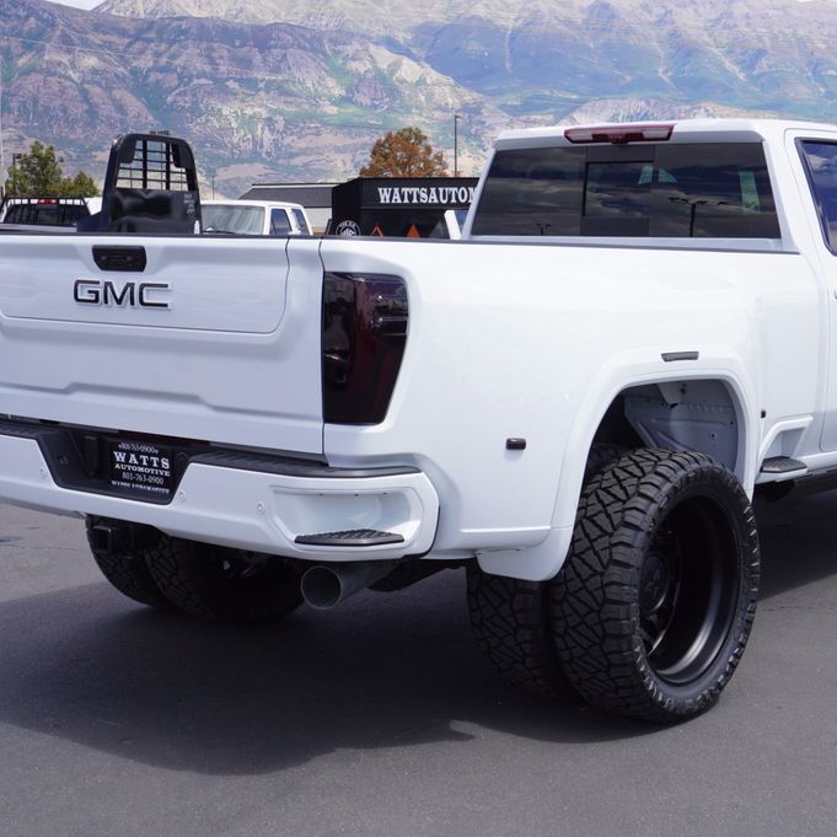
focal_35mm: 56
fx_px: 1522
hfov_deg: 30.6
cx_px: 531
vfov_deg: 30.7
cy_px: 419
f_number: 10
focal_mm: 29
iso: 100
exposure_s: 1/125
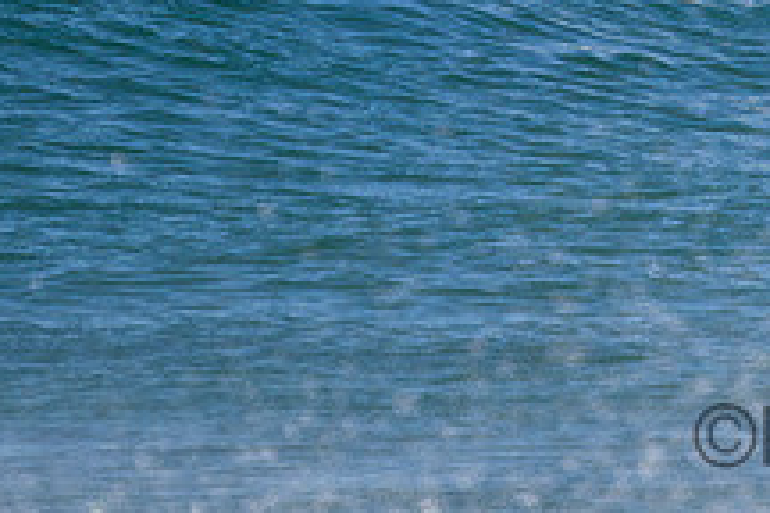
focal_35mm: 2240
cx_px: 970
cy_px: -155
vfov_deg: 0.6
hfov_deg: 0.9
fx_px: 47907
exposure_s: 1/2000
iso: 1000
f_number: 11
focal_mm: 800
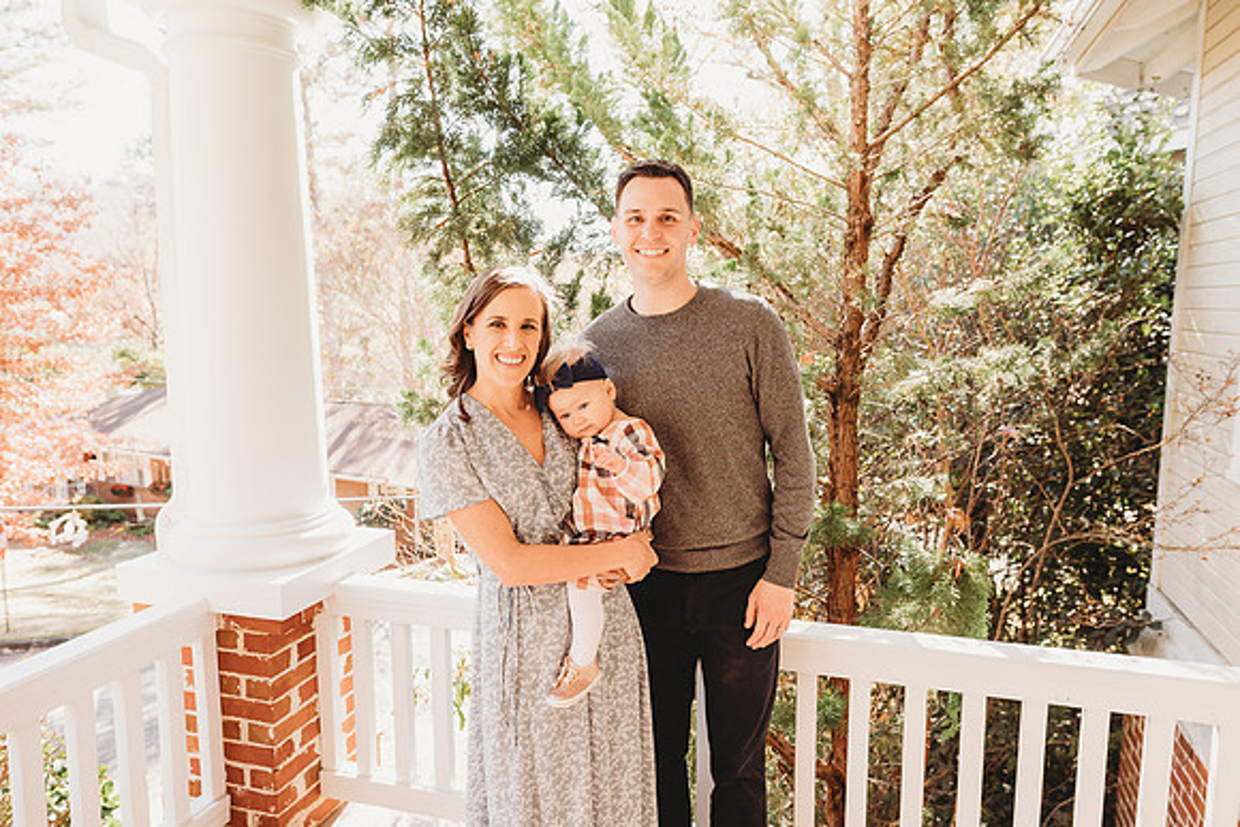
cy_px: 414
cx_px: 620
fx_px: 827
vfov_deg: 53.2
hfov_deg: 73.7
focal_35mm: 24
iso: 400
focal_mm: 24
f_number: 4.5
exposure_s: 1/200
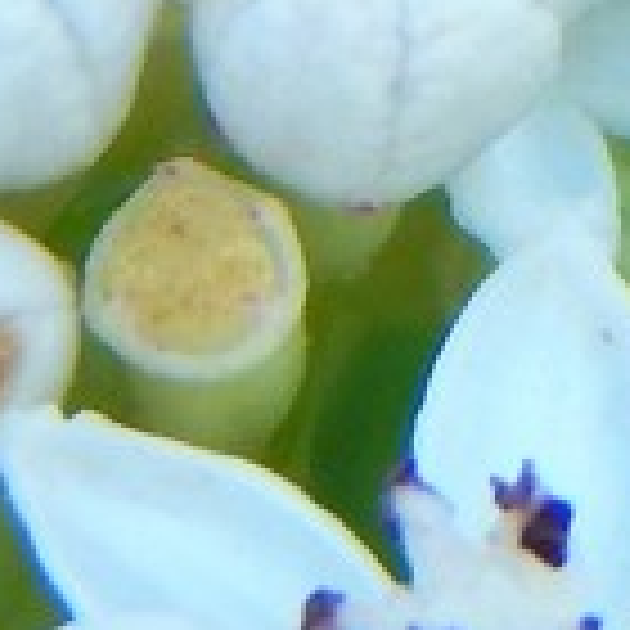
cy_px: -513
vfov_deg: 1.8
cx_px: 1750
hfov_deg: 1.8
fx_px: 20117
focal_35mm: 977
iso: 125
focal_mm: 32.8
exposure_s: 1/100
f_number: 5.3
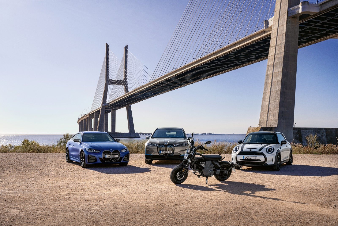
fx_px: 329
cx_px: 169
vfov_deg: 37.9
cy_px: 113
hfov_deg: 54.4
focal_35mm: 35
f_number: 9
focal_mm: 35
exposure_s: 1/400
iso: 160
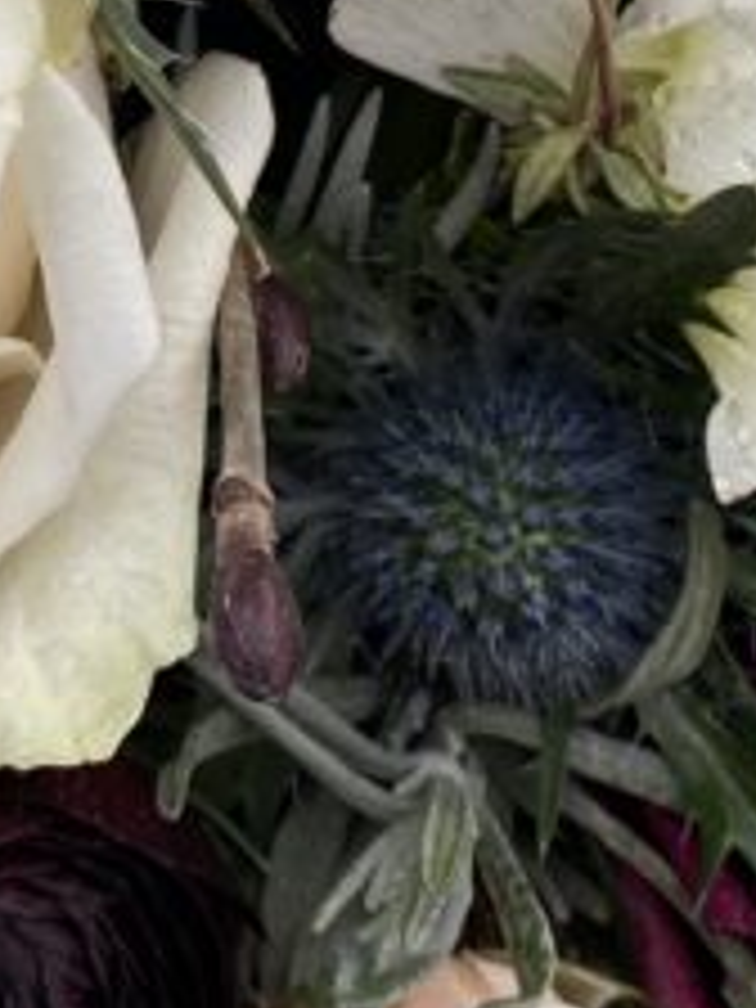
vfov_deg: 15.8
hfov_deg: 12.1
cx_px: -194
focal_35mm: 119
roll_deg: +5.8
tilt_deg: -24.2
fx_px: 3465
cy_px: -238
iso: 50
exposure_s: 1/121
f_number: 1.8
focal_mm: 4.25
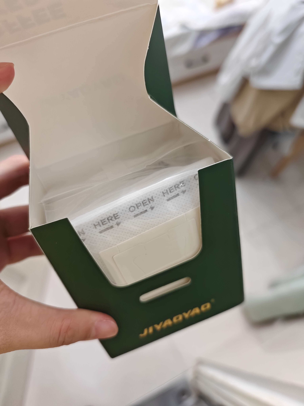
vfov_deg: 73.9
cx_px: 152
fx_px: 269
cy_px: 203
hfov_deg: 58.9
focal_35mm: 23
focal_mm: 6.45
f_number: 1.68
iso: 4976
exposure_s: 1/343
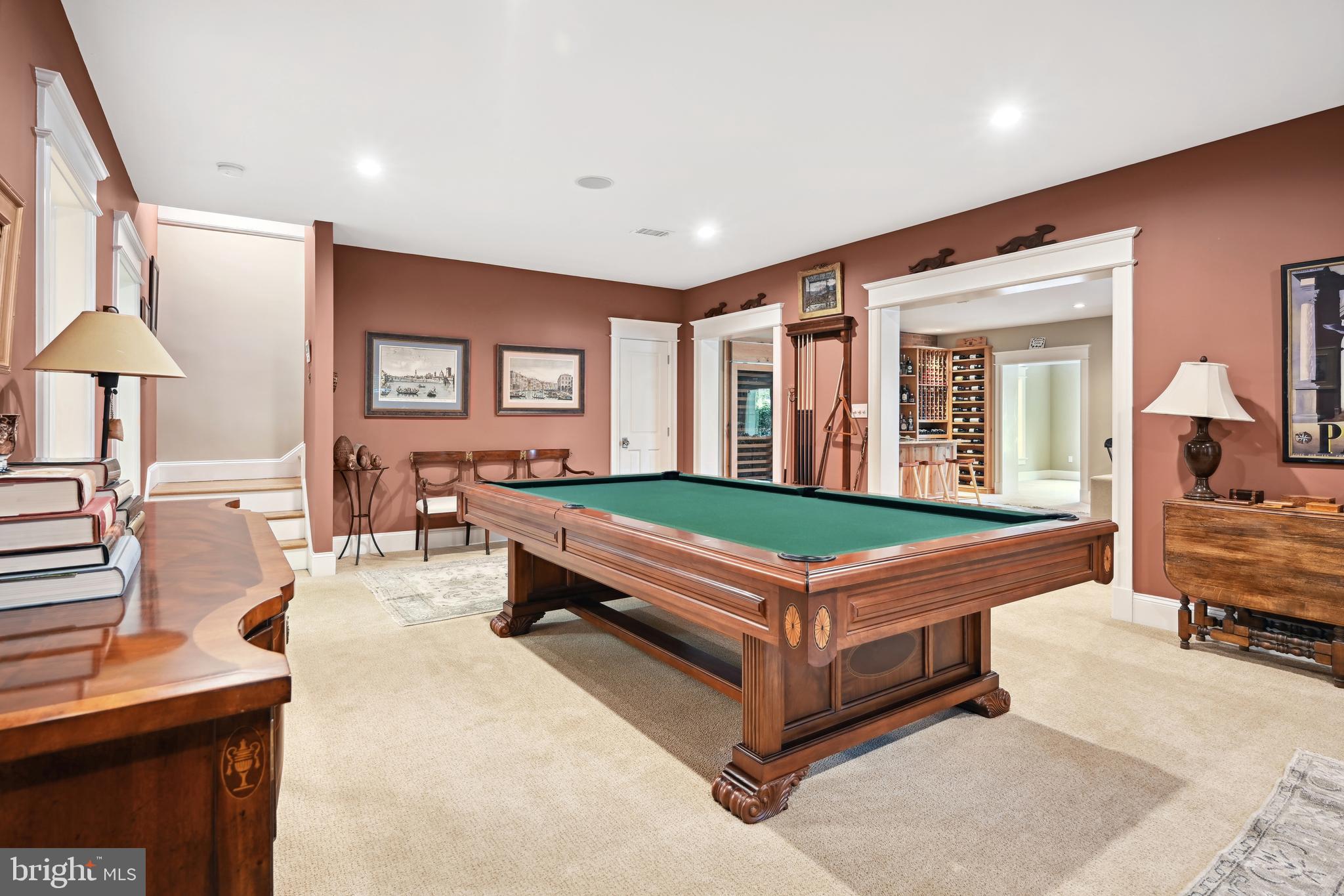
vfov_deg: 68.9
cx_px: 672
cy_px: 448
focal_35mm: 18
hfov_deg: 91.6
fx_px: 653
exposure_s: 1.6
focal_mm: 17.5
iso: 200
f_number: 9
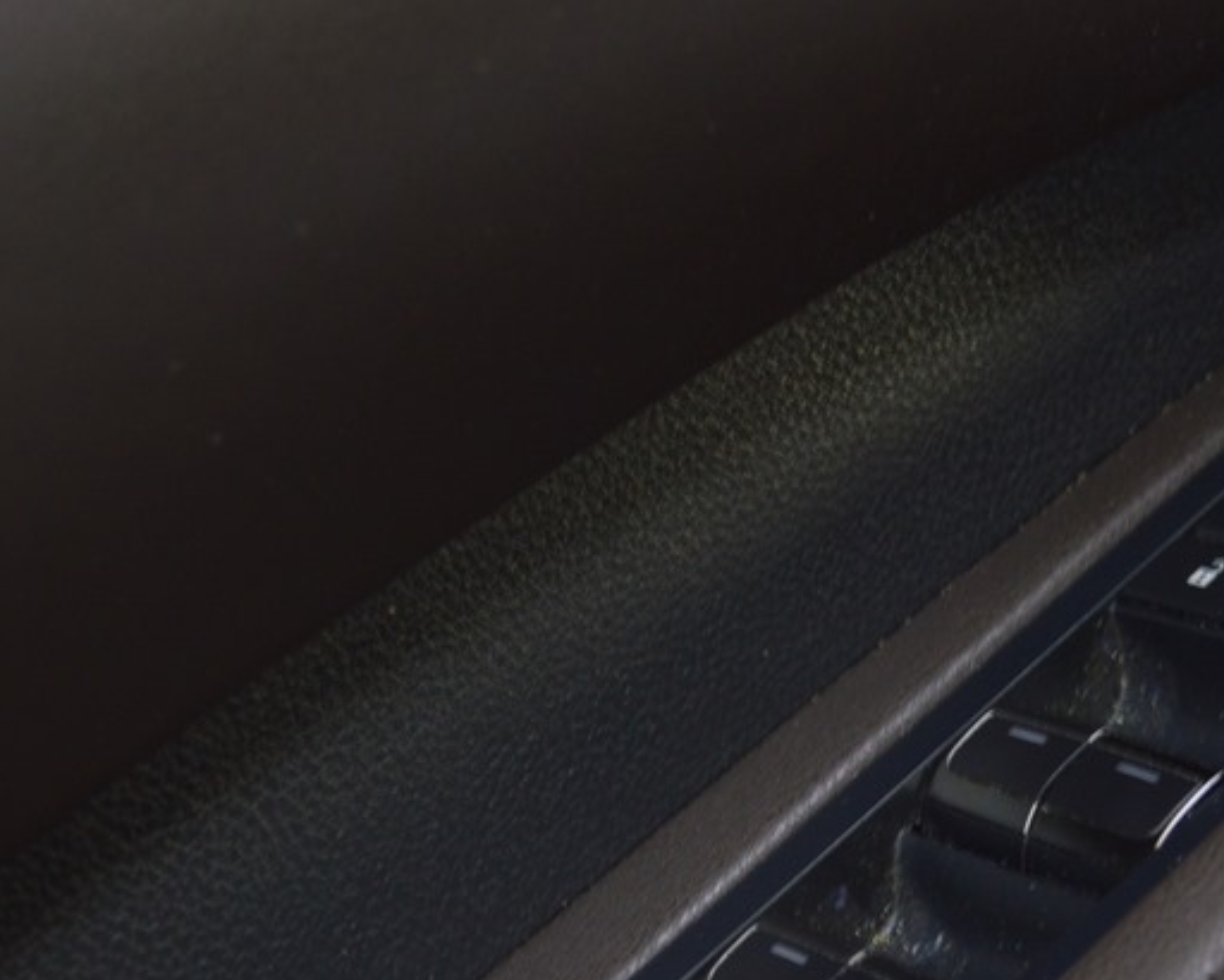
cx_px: 971
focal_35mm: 90
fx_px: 3262
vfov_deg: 17.0
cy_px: 773
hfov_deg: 21.0
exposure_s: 1/20
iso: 400
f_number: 5.6
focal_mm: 32
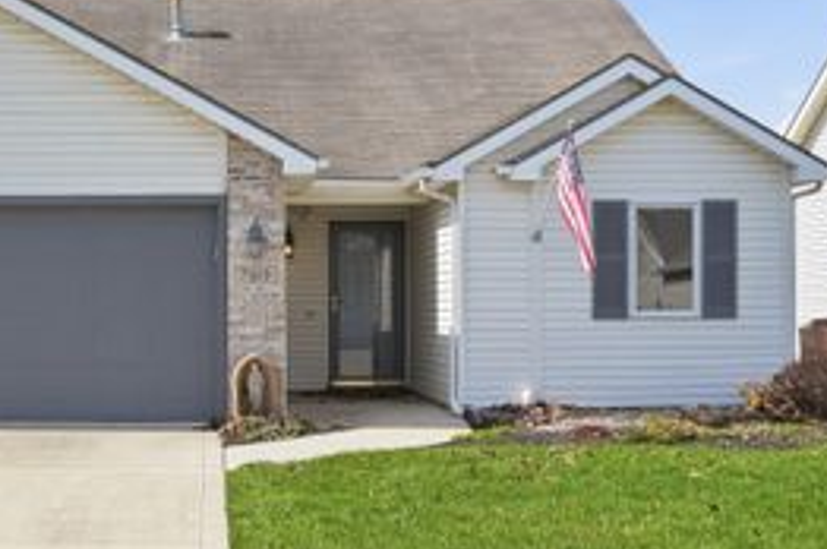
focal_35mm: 66
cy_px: 226
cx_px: 174
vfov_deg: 20.6
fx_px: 1513
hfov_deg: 29.9
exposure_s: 1/4000
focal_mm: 23
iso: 800
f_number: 4
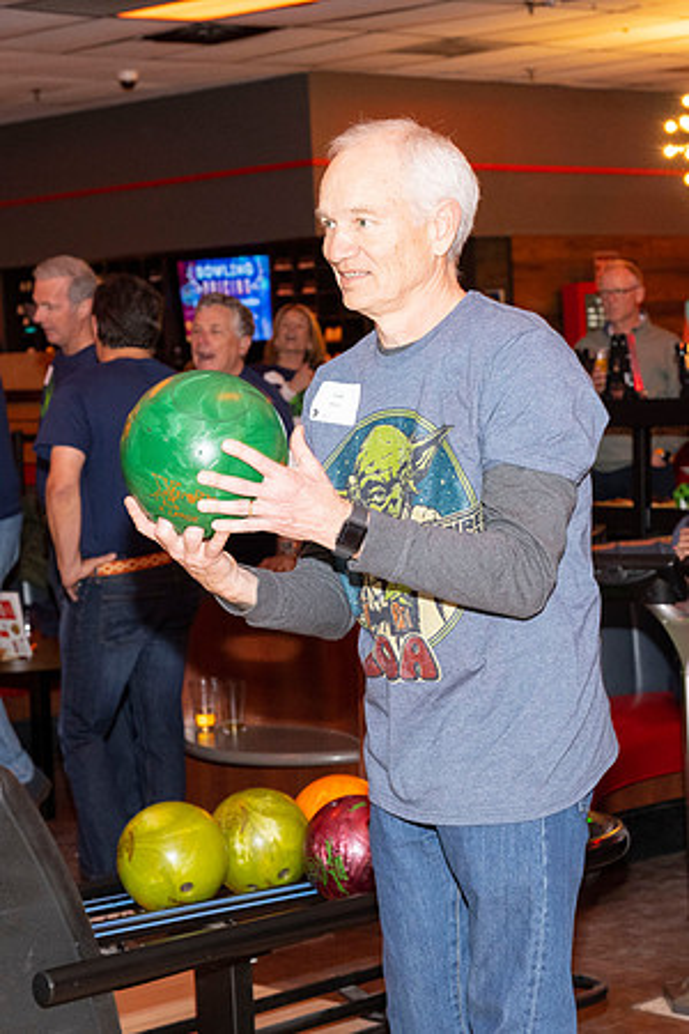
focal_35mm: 80
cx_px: 392
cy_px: 517
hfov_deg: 17.2
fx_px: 2282
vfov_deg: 25.5
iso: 2000
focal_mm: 53
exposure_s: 1/100
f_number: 5.6
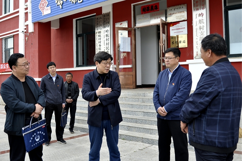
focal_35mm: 36
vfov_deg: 36.9
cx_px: 121
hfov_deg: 53.1
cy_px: 80
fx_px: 242
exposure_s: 1/400
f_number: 4
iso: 200
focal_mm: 24
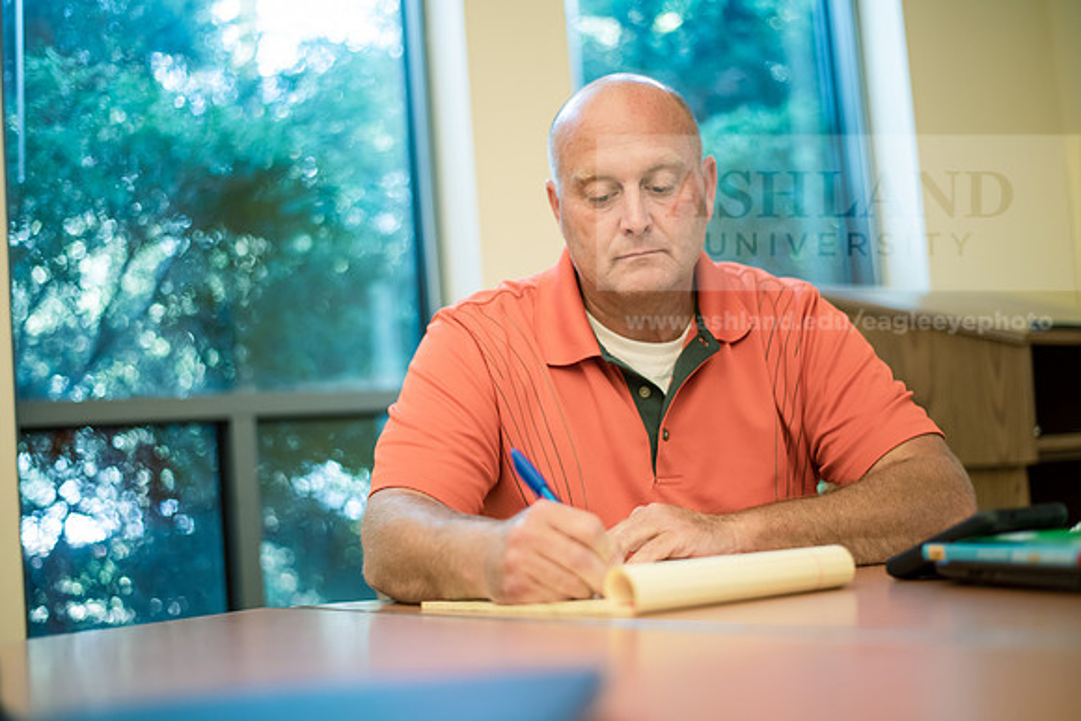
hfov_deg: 39.6
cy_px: 360
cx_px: 540
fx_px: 1502
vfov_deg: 27.0
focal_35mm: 50
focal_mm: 50
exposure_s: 1/200
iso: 800
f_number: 1.8
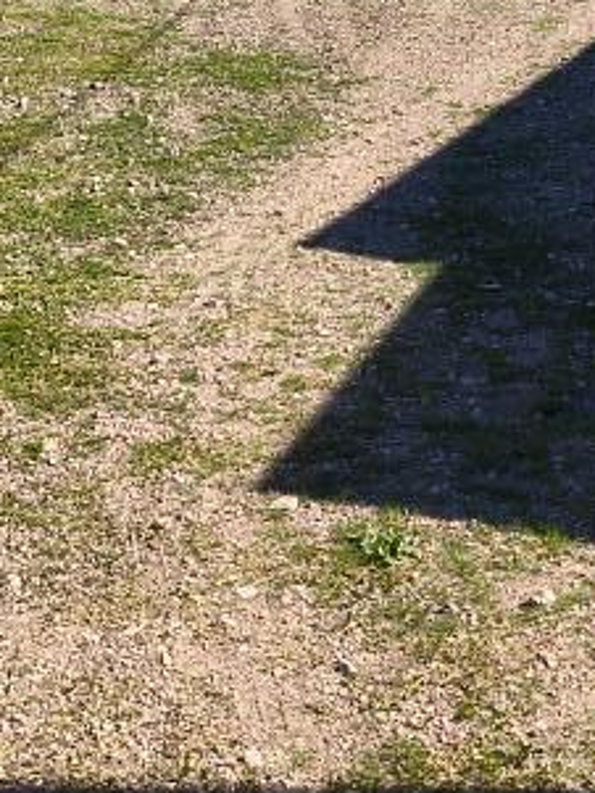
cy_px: -53
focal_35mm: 85
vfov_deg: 21.9
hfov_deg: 17.4
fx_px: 1947
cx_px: 337
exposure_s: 1/1261
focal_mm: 4.68
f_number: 1.7
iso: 100
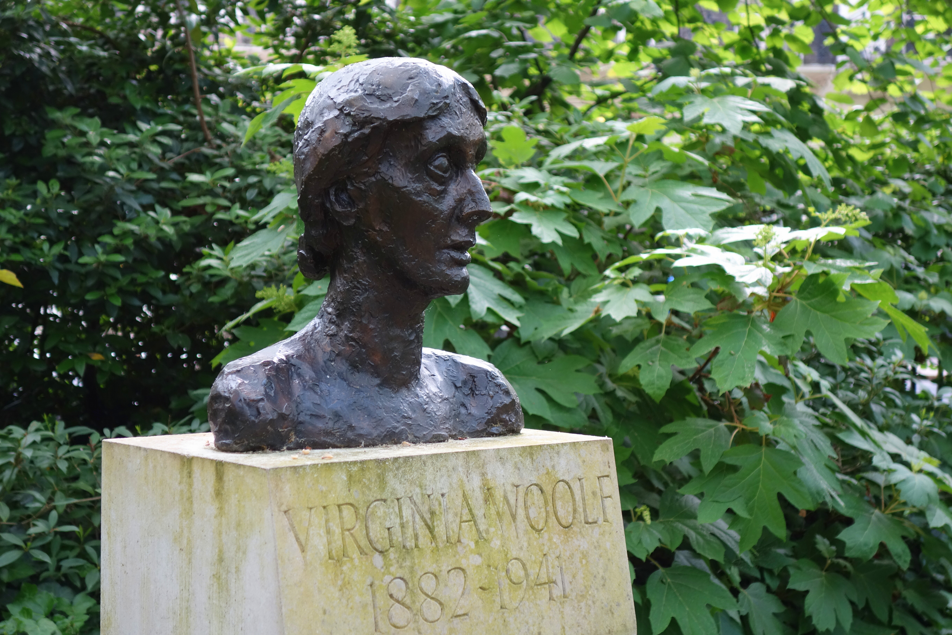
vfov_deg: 23.8
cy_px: 318
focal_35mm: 57
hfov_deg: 35.1
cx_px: 476
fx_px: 1507
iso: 640
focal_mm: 21.08
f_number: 3.5
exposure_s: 1/200
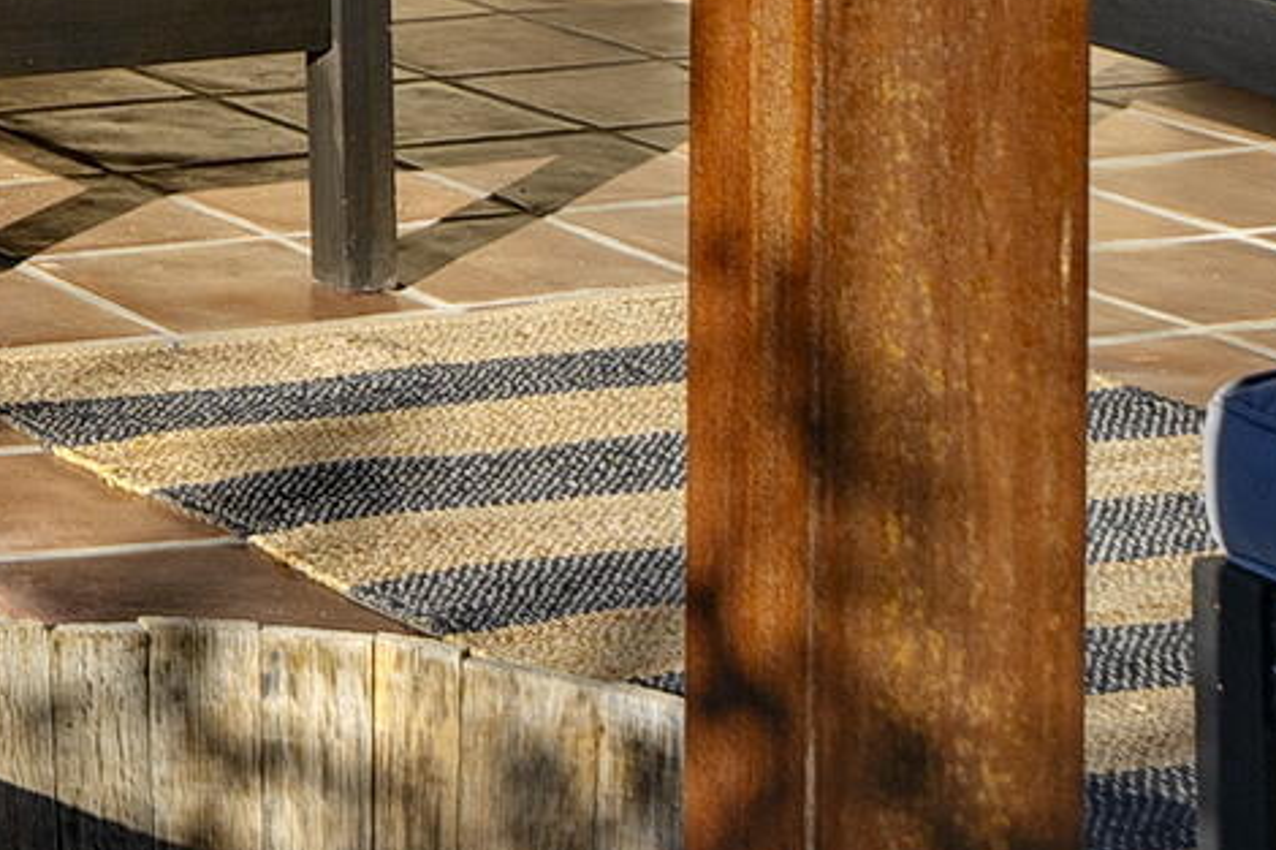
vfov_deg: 8.9
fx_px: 5067
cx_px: -1575
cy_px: -986
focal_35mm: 143
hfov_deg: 12.1
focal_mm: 24
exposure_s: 1/160
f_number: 9
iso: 100
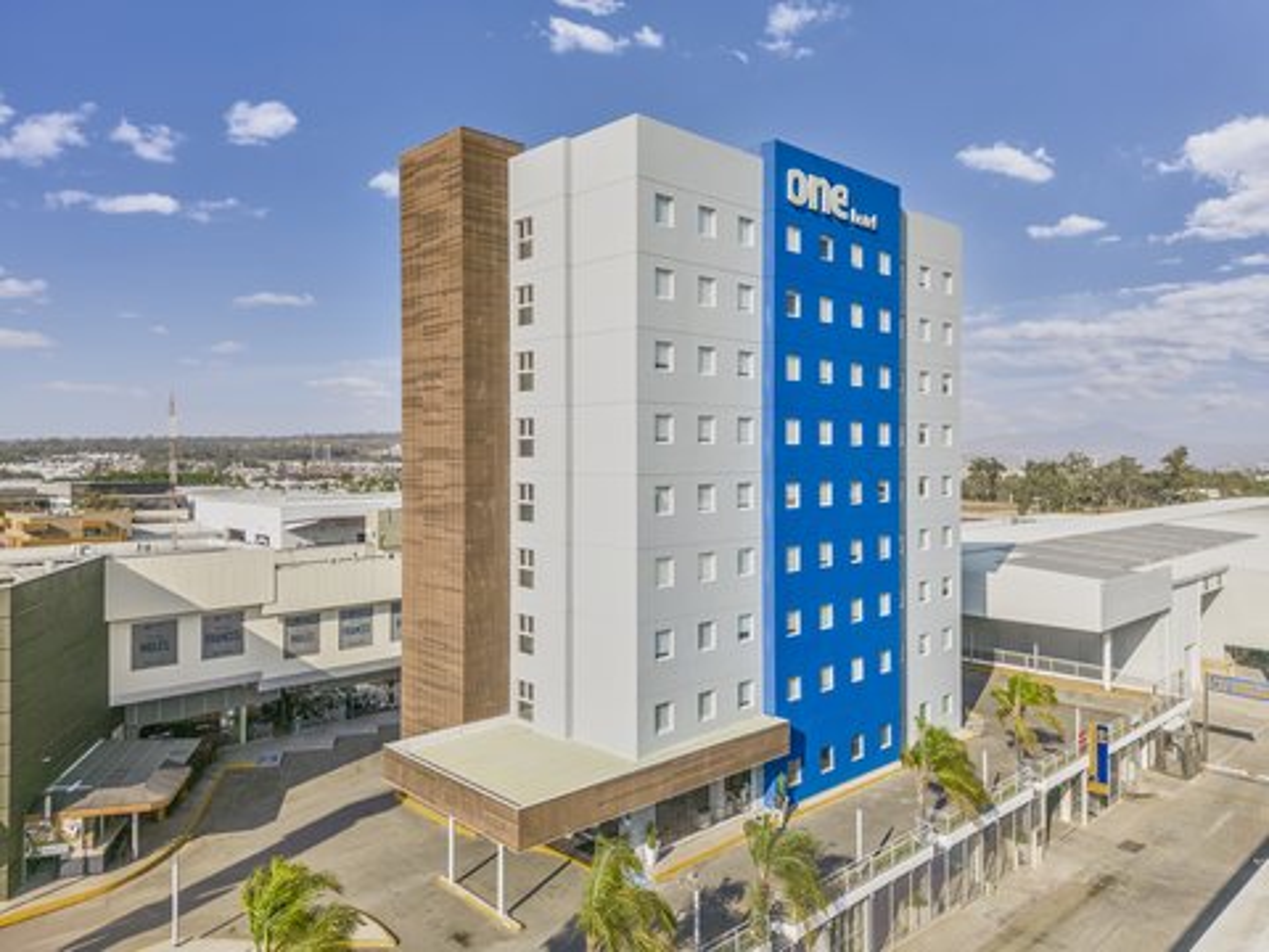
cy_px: 476
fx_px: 880
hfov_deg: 71.6
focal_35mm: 24
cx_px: 634
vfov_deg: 56.8
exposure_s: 1/50
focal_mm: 6.72
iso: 100
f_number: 1.7
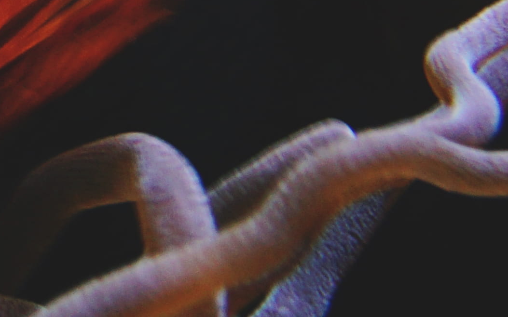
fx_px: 4221
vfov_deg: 4.2
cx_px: -208
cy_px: -423
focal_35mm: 305
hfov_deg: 6.8
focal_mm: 35
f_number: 5.6
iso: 250
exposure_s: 1/40
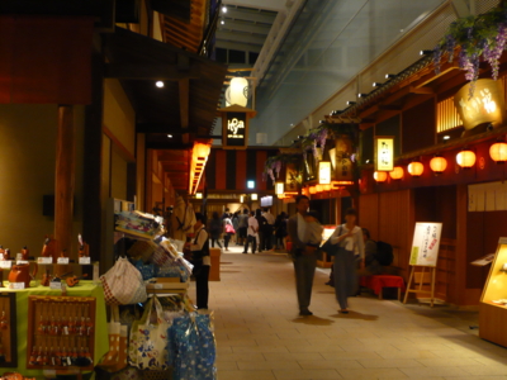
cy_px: 190
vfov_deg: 32.2
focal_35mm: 45
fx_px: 659
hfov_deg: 42.1
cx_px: 254
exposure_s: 1/8
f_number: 3.5
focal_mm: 7.4
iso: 200
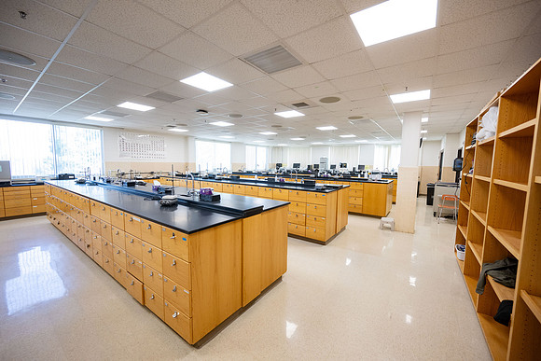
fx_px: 210
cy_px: 180
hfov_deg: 104.2
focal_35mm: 14
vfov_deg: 81.2
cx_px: 270
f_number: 5
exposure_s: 1/200
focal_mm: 14
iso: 1600
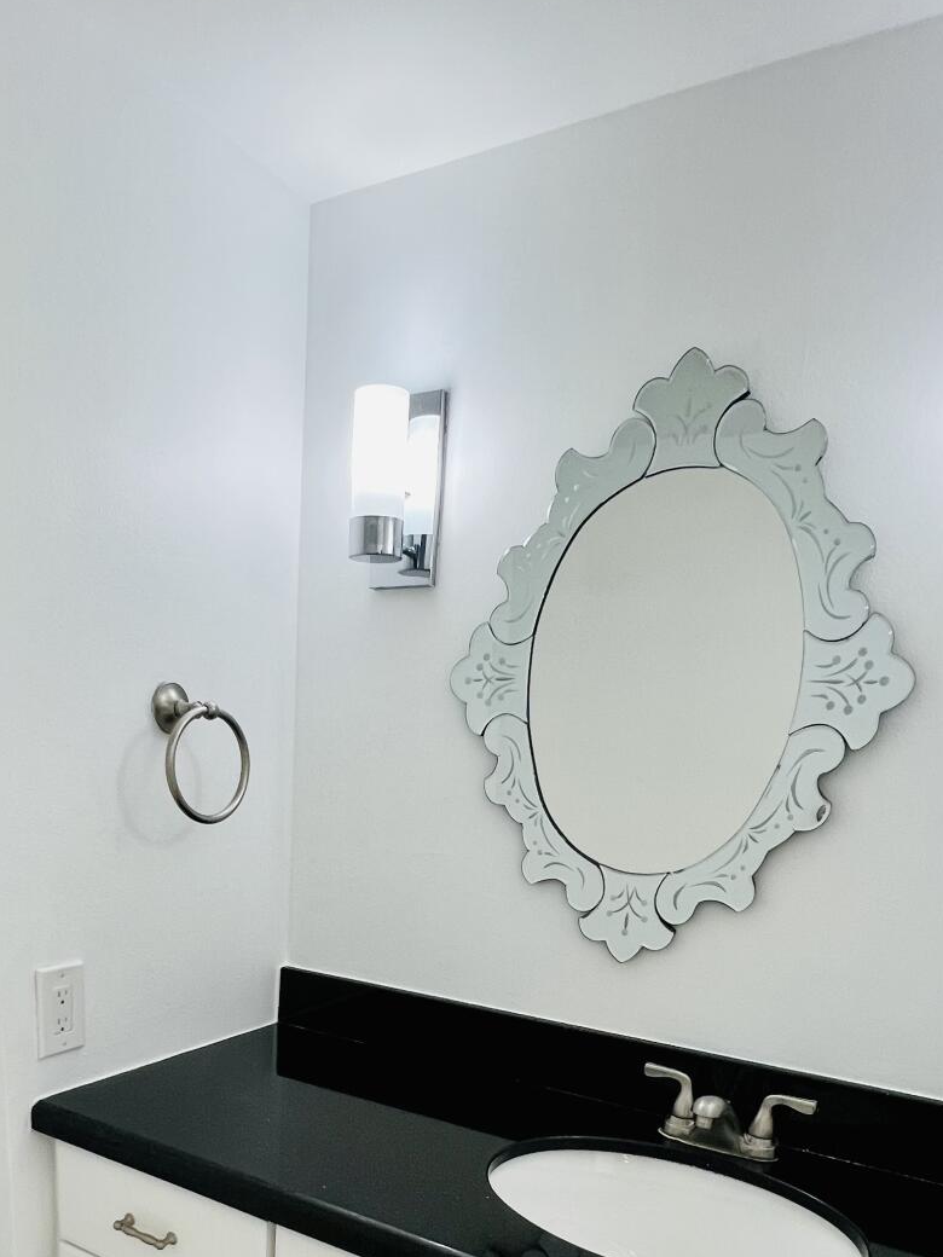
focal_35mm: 25
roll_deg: -1.9
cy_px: 1037
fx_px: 908
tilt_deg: -17.3
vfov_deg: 62.4
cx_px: 345
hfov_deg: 54.2
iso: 125
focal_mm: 1.57
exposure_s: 1/120
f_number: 1.8
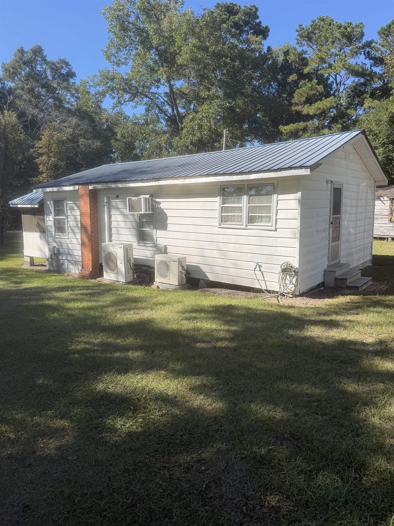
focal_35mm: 24
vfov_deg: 71.6
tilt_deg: -8.1
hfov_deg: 56.8
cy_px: 263
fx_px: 364
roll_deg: +0.0
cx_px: 197
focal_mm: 6.76
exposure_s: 1/2000
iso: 80
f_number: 1.78
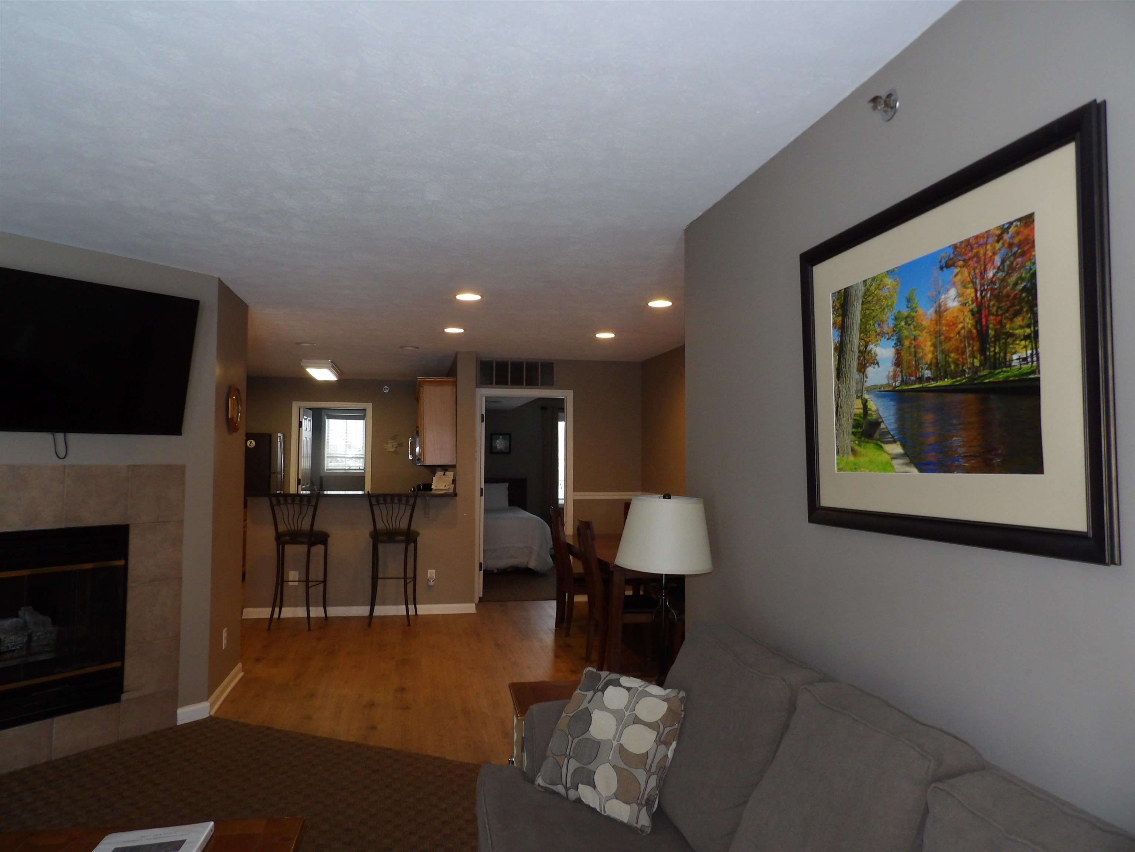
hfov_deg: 71.6
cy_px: 426
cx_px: 568
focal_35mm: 24
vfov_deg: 56.8
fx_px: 787
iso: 200
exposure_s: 1/33
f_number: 3.2
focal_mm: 4.3
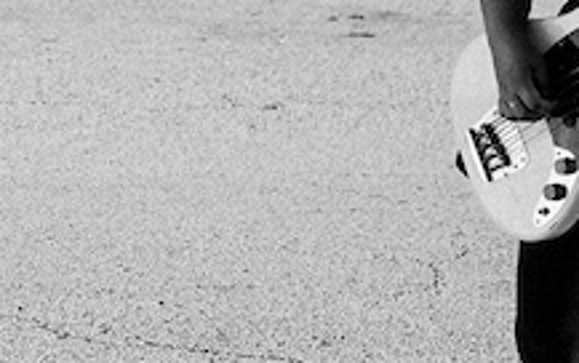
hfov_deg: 7.3
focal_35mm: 282
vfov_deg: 4.6
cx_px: -294
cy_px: -188
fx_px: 4453
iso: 100
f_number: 5.6
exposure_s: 1/800
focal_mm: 50
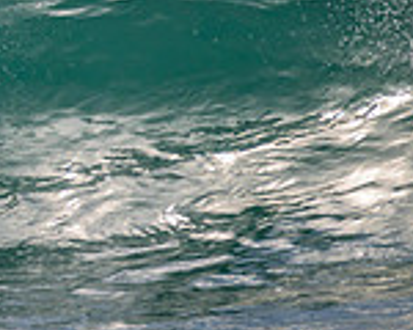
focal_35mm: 2910
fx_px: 35570
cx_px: -377
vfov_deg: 0.5
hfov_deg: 0.7
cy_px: -65
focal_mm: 800
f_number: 11
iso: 800
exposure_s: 1/2000
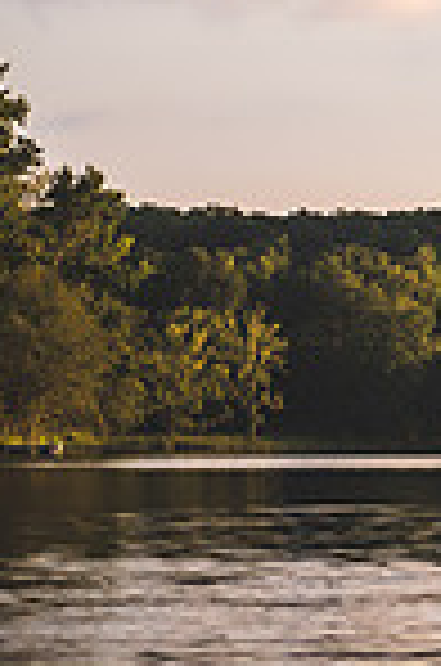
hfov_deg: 4.7
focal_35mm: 282
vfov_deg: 7.3
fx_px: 5206
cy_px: 232
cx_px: 1282
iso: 100
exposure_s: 1/400
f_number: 2.8
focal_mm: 70
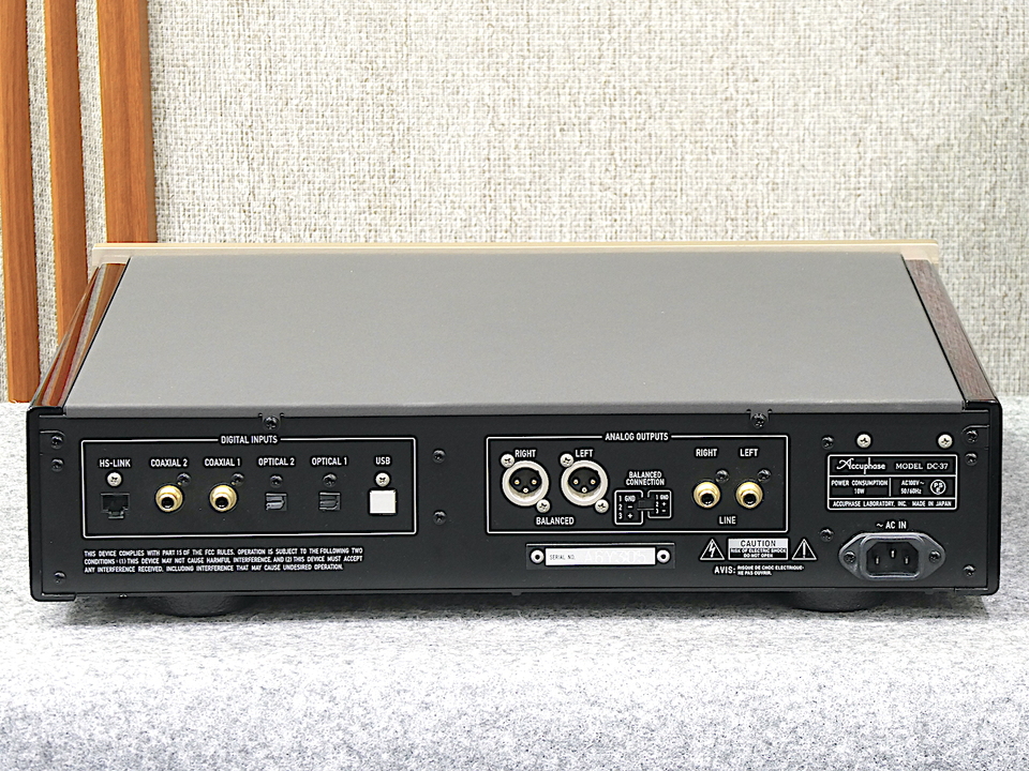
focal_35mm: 143
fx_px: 4251
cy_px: 386
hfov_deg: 13.8
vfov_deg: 10.4
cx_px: 514
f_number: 5.4
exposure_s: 1/2.5
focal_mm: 25.6
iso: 200
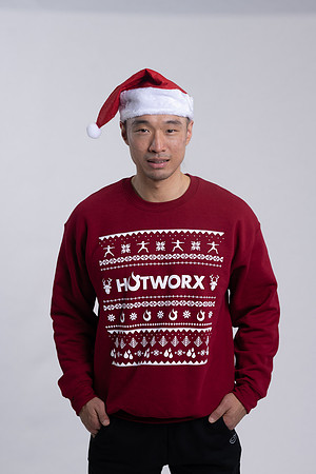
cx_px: 158
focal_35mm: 85
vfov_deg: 23.9
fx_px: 1119
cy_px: 237
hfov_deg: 16.1
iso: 125
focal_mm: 85
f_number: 4
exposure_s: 1/125
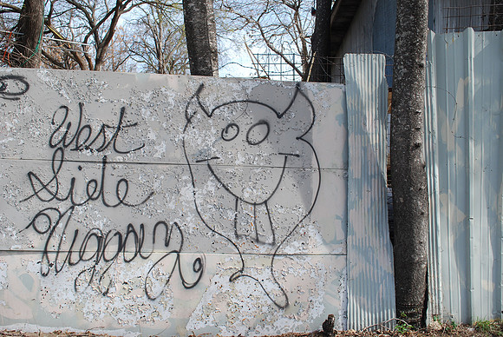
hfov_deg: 53.1
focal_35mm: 36
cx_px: 252
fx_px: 503
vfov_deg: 37.0
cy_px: 168
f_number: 10
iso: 200
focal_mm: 24
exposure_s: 1/200
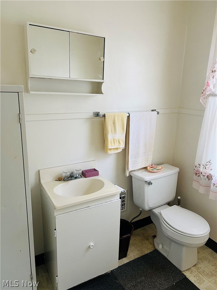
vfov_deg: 67.3
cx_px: 108
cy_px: 145
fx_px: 217
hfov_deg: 53.1
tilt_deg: -14.7
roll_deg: -1.0
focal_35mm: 26
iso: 160
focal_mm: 5.7
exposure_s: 1/60
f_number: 1.5
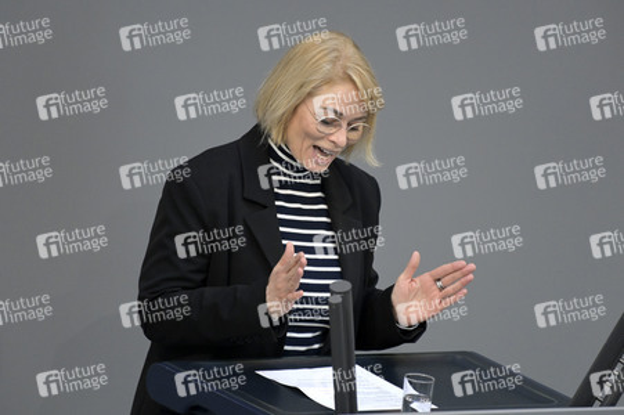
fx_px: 8660
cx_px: 312
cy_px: 208
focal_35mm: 500
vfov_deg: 2.7
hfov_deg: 4.1
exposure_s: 1/500
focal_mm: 500
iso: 8000
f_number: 5.6
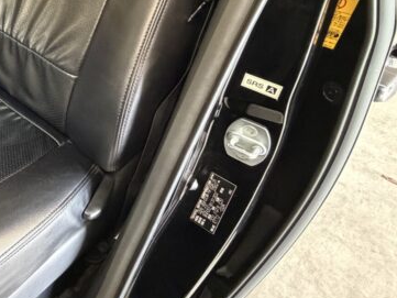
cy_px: 10
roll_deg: -2.4
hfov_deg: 45.0
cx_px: -34
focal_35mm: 31
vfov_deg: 40.6
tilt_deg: -23.8
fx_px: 356
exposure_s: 1/50
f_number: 2.2
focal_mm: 2.22
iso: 1250
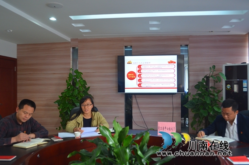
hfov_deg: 57.3
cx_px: 124
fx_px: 228
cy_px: 82
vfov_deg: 39.8
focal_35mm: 33
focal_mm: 22
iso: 800
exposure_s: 1/45
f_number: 4
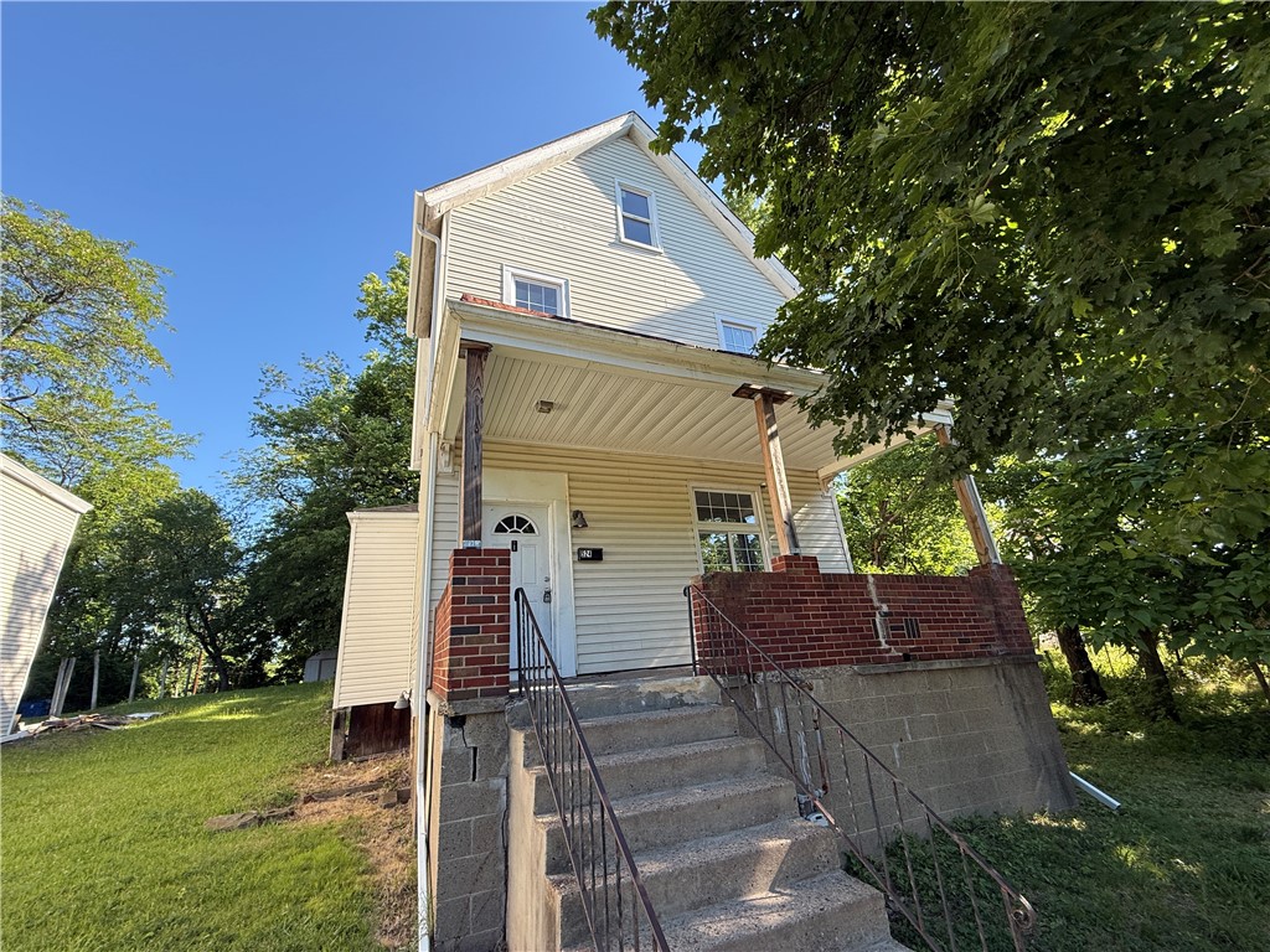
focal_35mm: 14
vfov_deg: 85.7
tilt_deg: +21.1
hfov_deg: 102.1
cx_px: 635
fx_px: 514
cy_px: 476
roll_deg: +4.4
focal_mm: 2.22
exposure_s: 1/355
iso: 50
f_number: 2.2
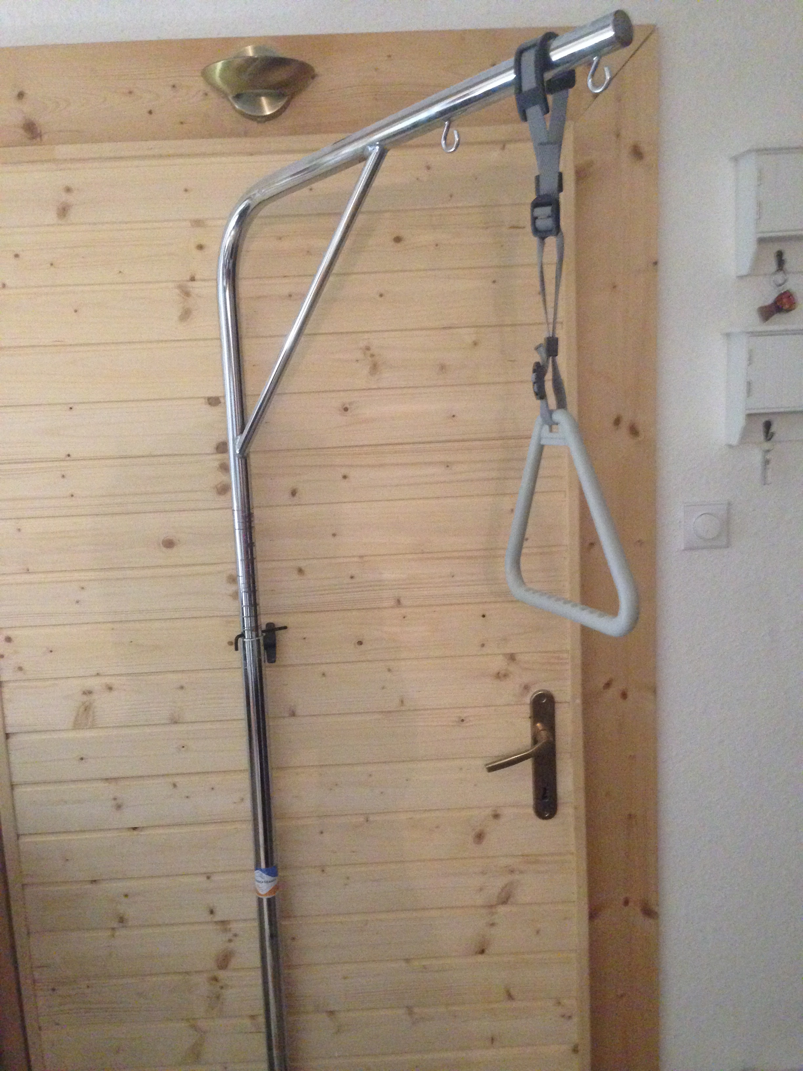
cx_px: 402
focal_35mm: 33
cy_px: 536
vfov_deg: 55.4
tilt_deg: -5.7
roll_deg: +1.4
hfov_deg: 42.9
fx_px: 1021
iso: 500
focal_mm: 4.12
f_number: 2.4
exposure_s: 1/17
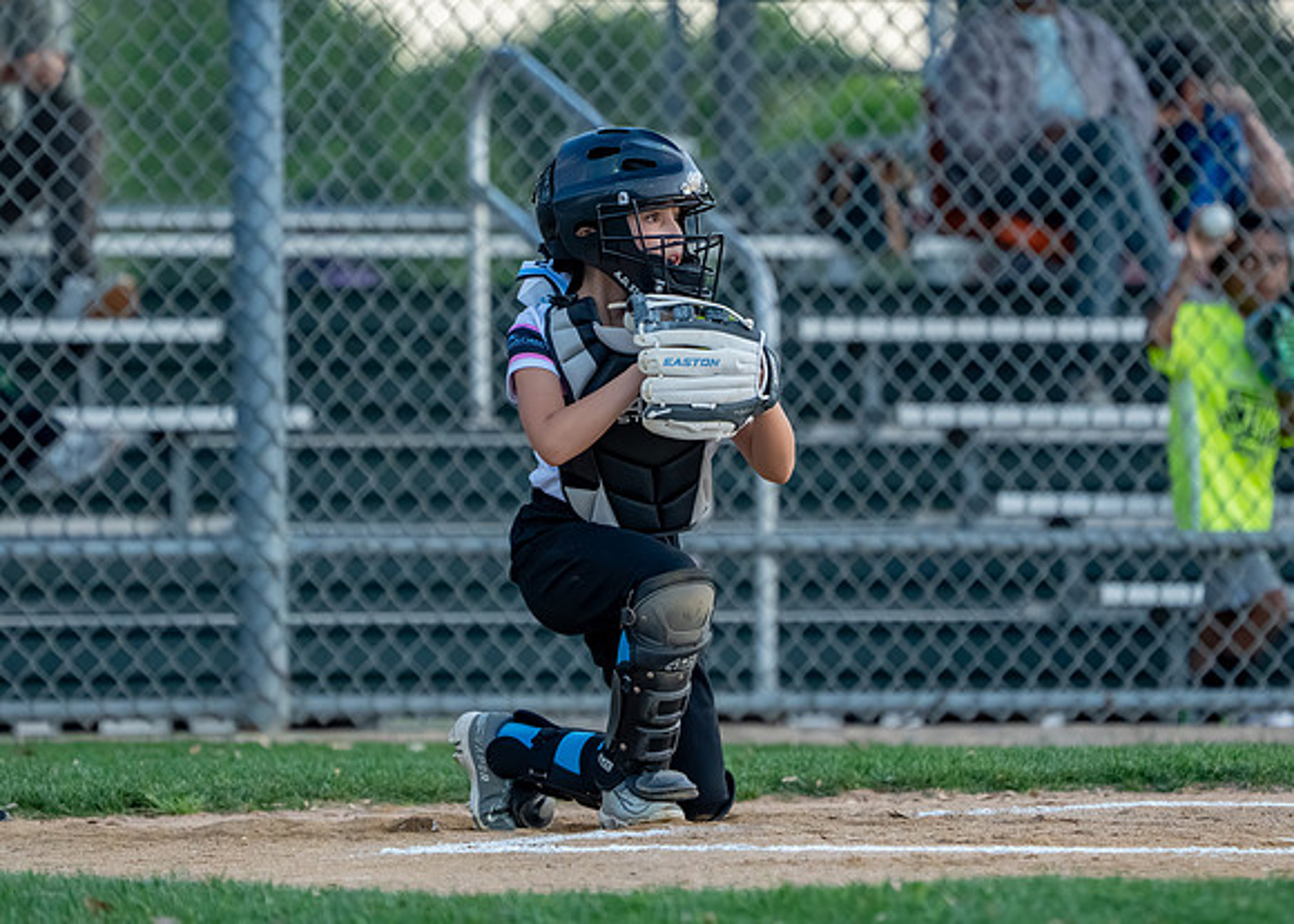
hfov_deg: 4.3
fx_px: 17156
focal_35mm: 467
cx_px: 704
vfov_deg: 3.1
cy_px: 396
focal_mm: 339
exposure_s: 1/1250
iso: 2500
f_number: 5.6
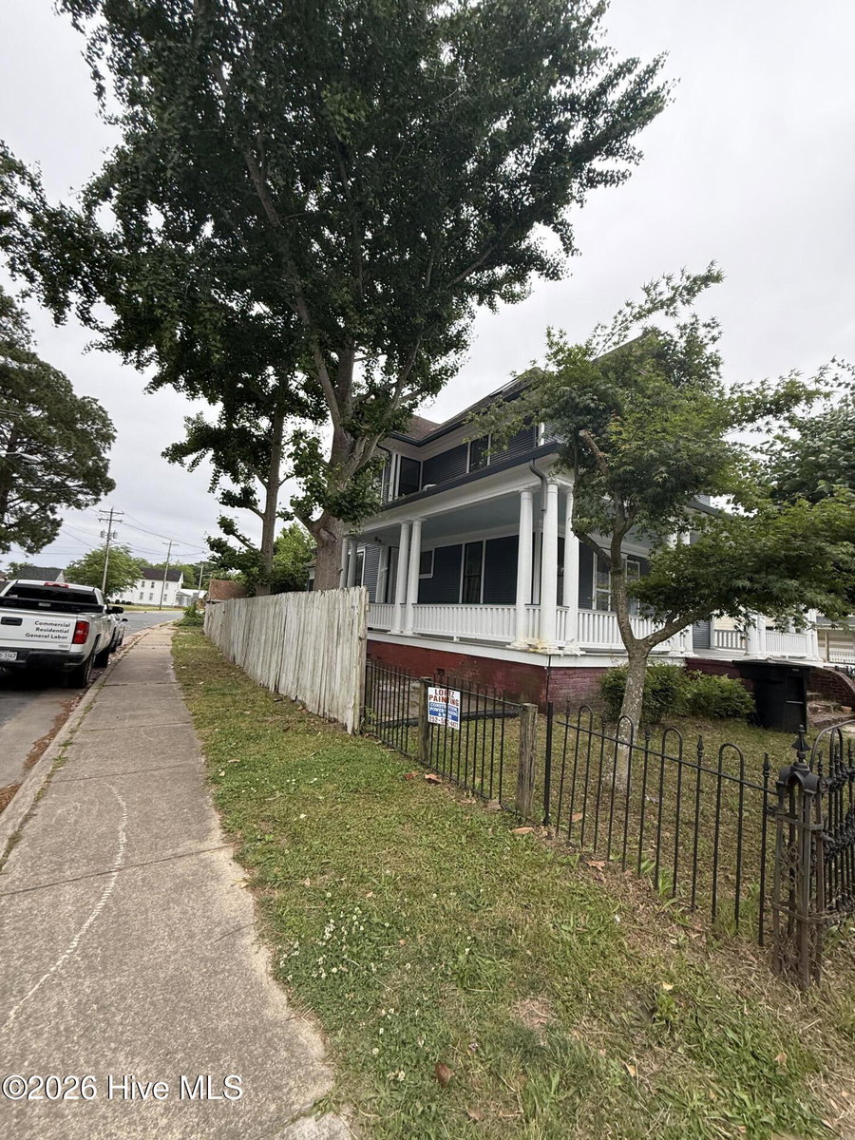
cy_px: 570
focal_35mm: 14
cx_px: 428
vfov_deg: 102.1
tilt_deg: +8.7
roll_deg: -4.1
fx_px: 461
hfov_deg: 85.7
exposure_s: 1/99
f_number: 2.2
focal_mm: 2.22
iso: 100
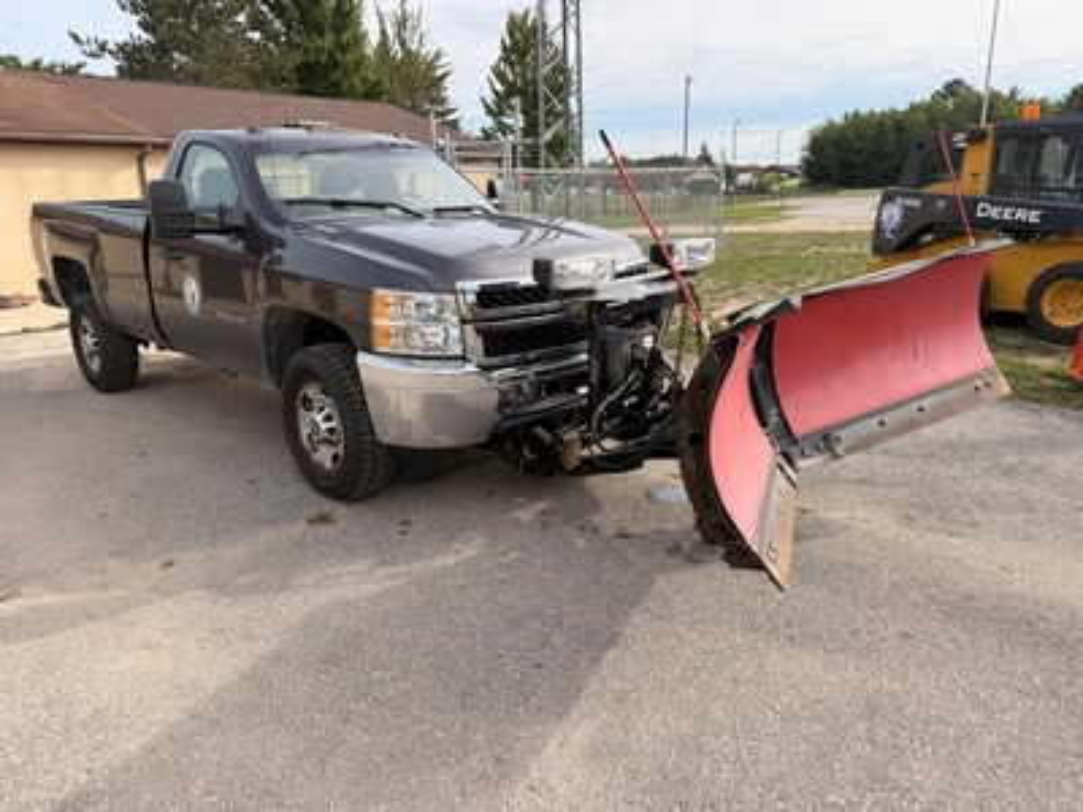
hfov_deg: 71.6
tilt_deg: -14.5
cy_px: 406
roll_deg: +1.0
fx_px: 751
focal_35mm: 24
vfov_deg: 56.8
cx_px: 542
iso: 80
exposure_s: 1/2169
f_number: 1.78
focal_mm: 6.76
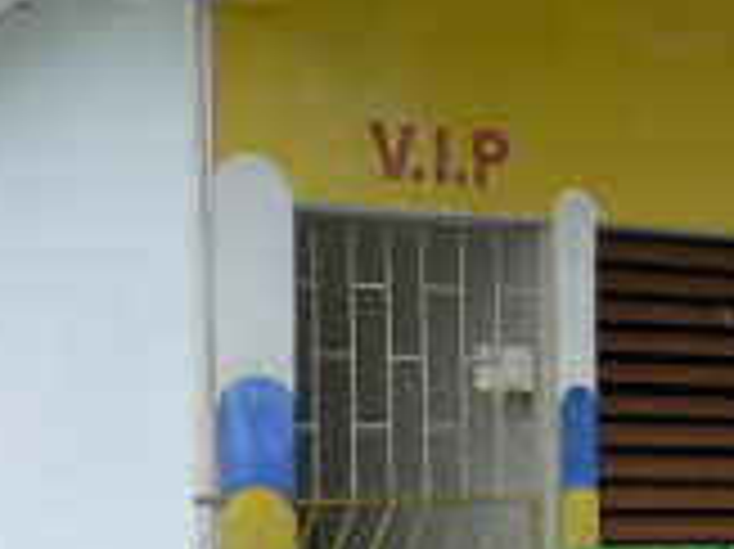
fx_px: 2585
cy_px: 556
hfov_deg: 14.5
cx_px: 1245
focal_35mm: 122
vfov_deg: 12.0
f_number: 4
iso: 64
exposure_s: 1/320
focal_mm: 6
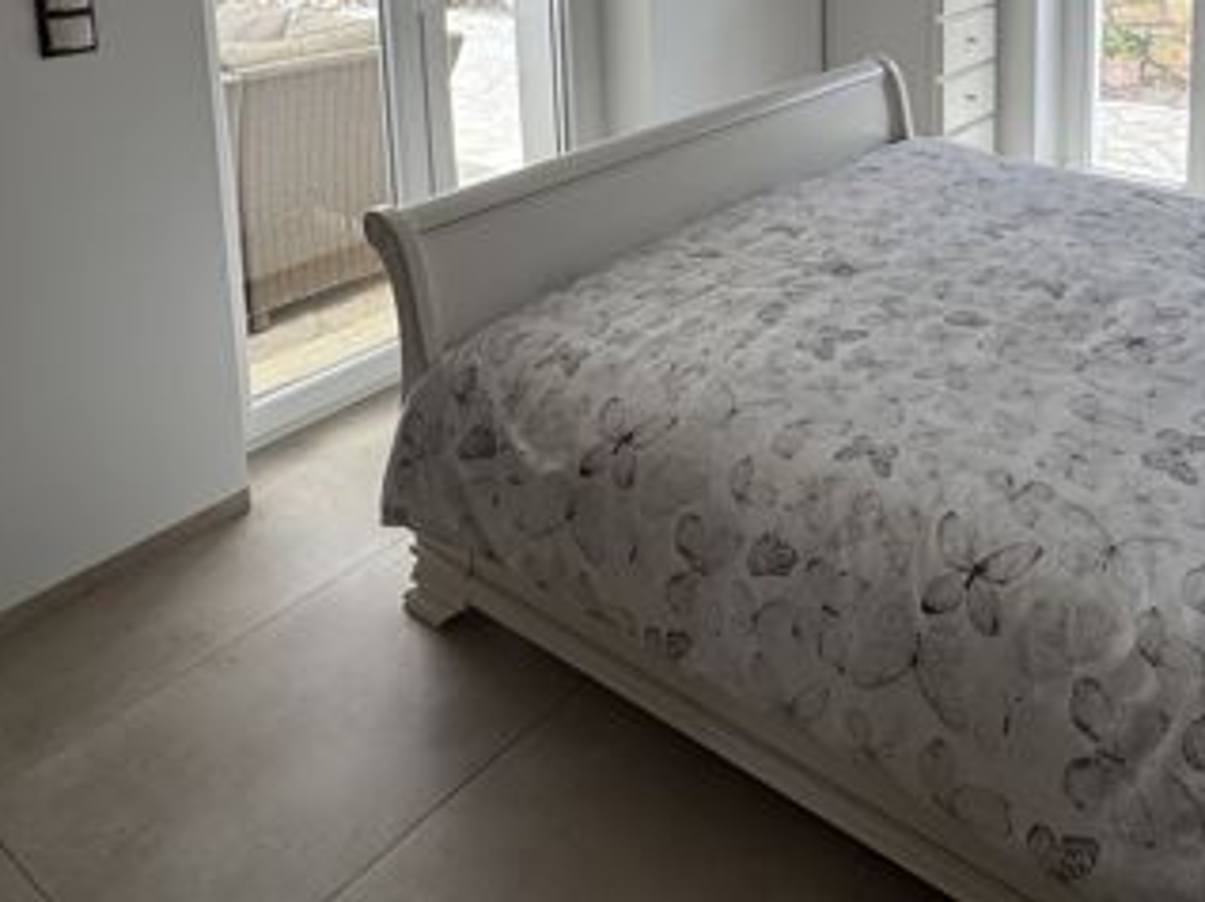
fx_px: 1078
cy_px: -30
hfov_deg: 54.8
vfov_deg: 39.2
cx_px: 945
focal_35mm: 31
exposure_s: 1/334
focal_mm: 2.22
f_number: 2.2
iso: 40
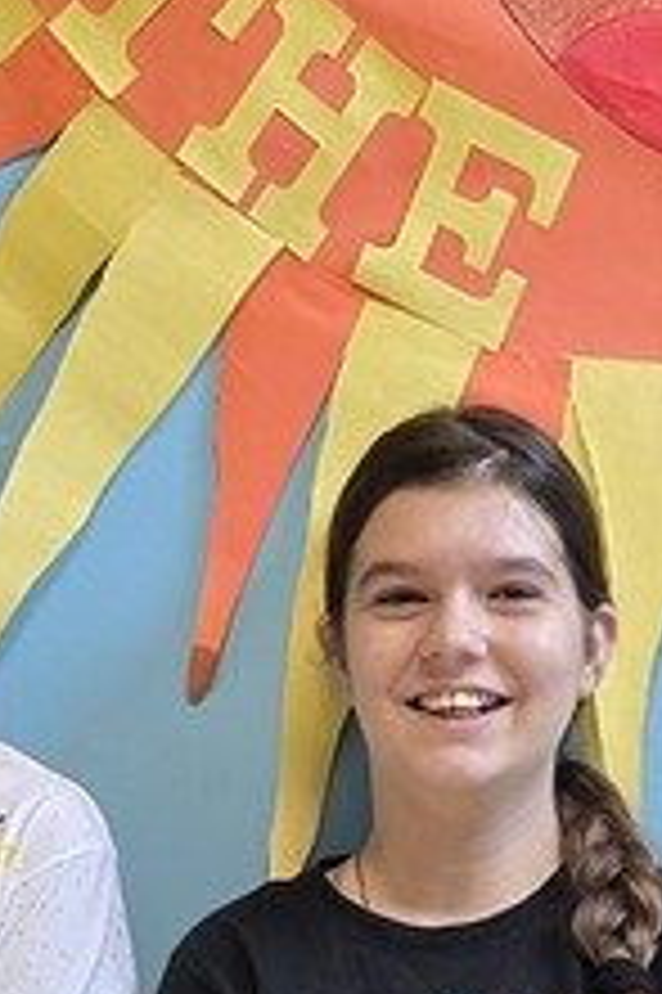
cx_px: 603
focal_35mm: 111
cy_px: 1525
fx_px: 3066
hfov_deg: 12.2
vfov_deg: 16.6
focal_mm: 6.3
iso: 640
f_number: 1.7
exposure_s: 1/120
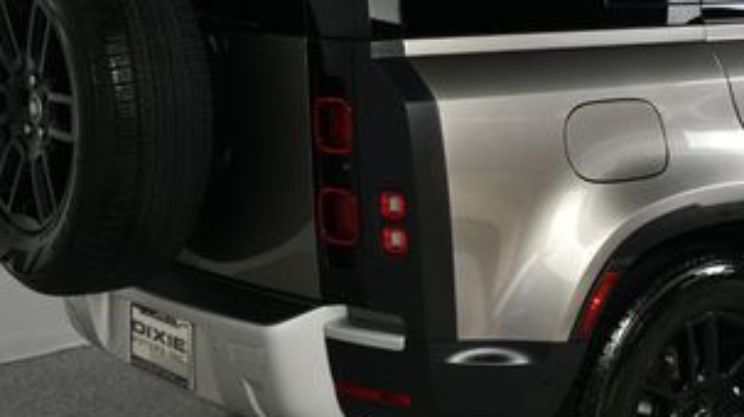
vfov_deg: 16.5
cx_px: 646
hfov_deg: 28.1
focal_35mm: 73
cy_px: 167
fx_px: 1439
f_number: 9
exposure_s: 1/160
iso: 100
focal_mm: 22
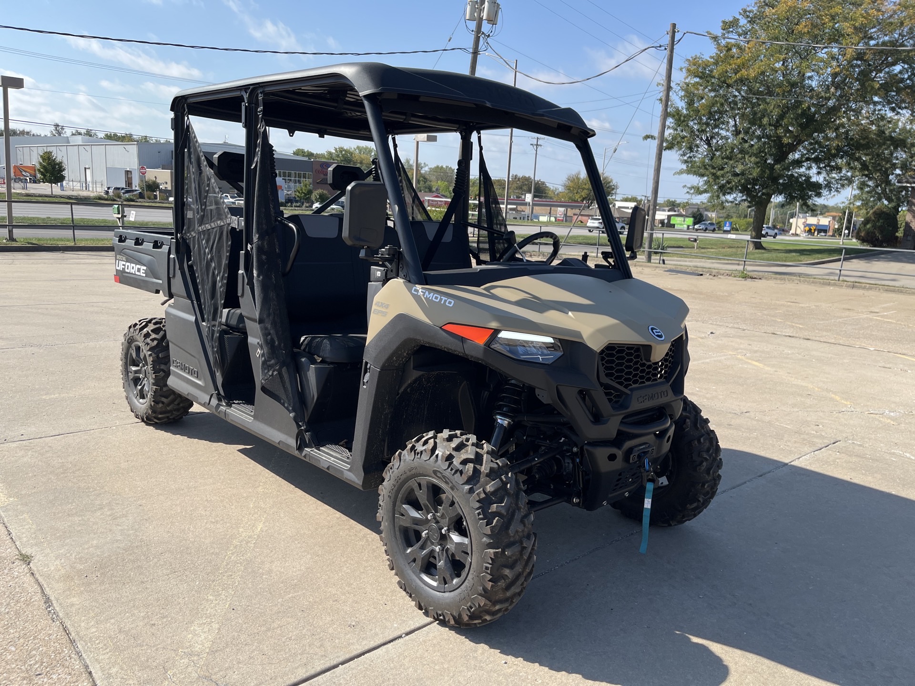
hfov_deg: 67.3
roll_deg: -3.7
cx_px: 458
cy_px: 343
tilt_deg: -13.0
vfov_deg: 53.1
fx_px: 687
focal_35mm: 26
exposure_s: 1/2101
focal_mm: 5.1
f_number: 1.6
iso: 50
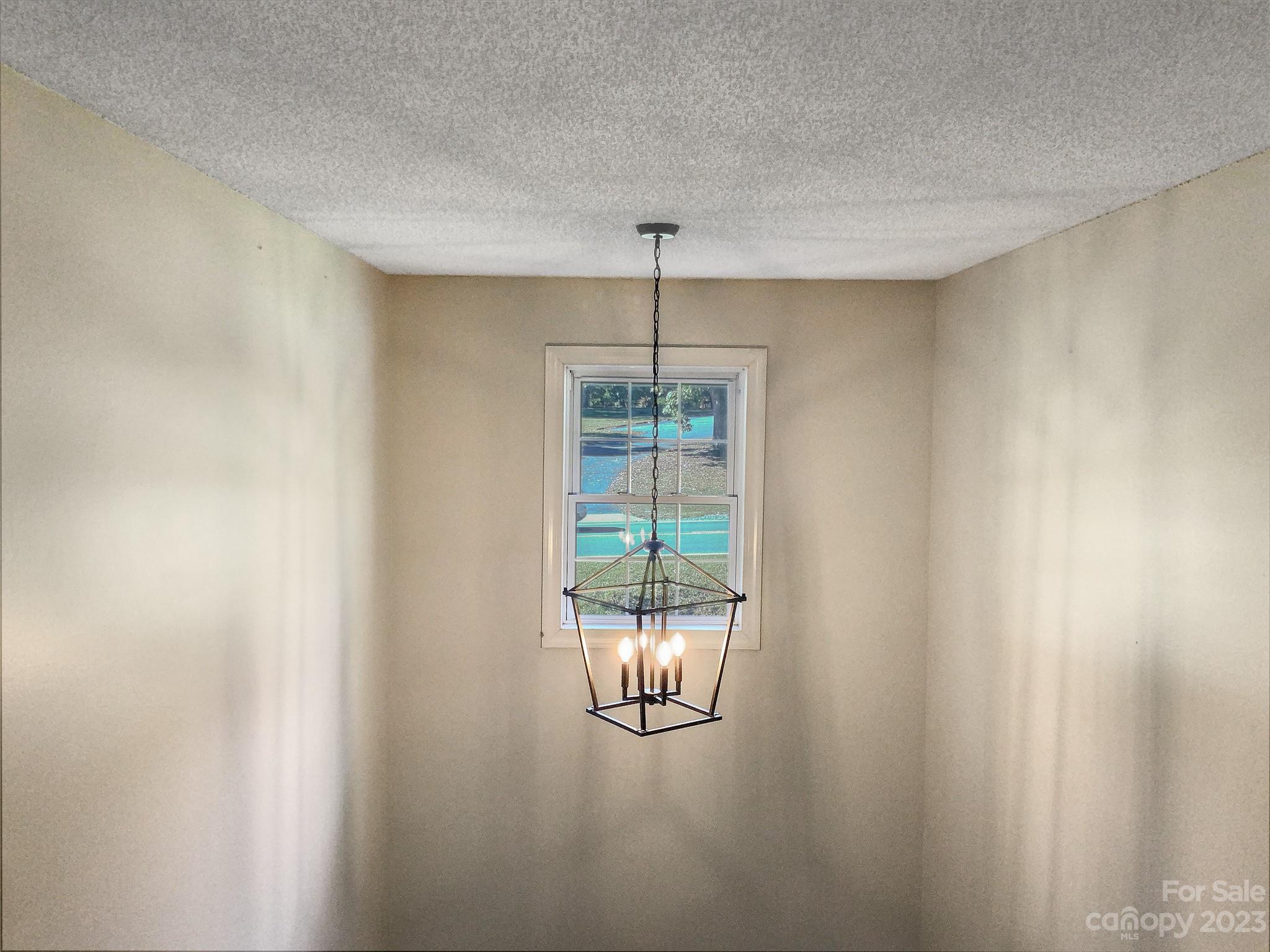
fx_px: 1064
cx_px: 635
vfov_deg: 48.2
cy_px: 476
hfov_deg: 61.7
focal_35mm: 29
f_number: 1.8
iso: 40
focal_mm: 3
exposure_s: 1/120
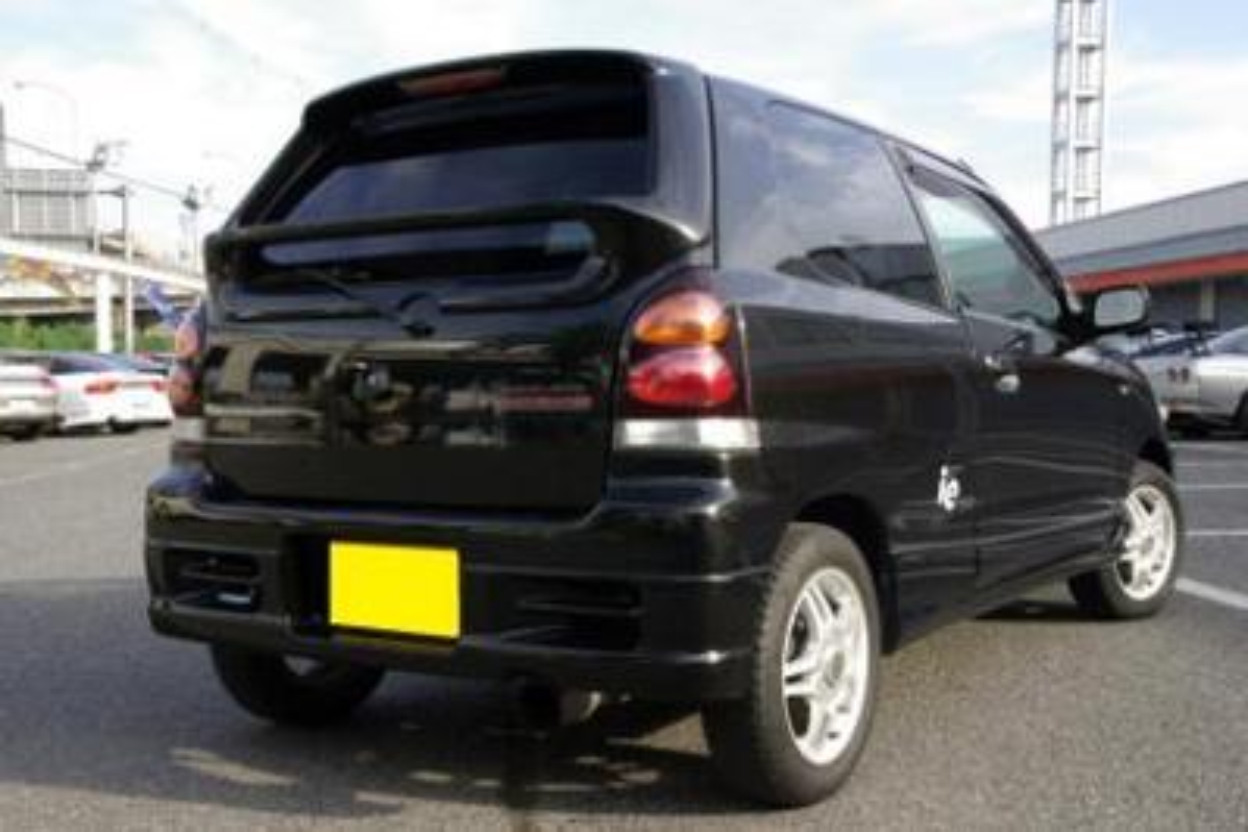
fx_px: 1463
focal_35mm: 42
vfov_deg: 31.8
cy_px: 416
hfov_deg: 46.2
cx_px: 624
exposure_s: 1/125
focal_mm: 28.13
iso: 200
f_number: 8
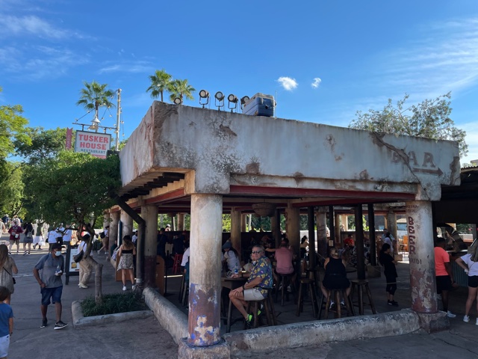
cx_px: 239
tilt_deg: +6.8
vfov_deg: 53.1
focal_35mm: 26
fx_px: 359
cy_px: 180
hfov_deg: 67.3
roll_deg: +0.2
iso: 32
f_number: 1.6
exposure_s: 1/1642
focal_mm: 4.2
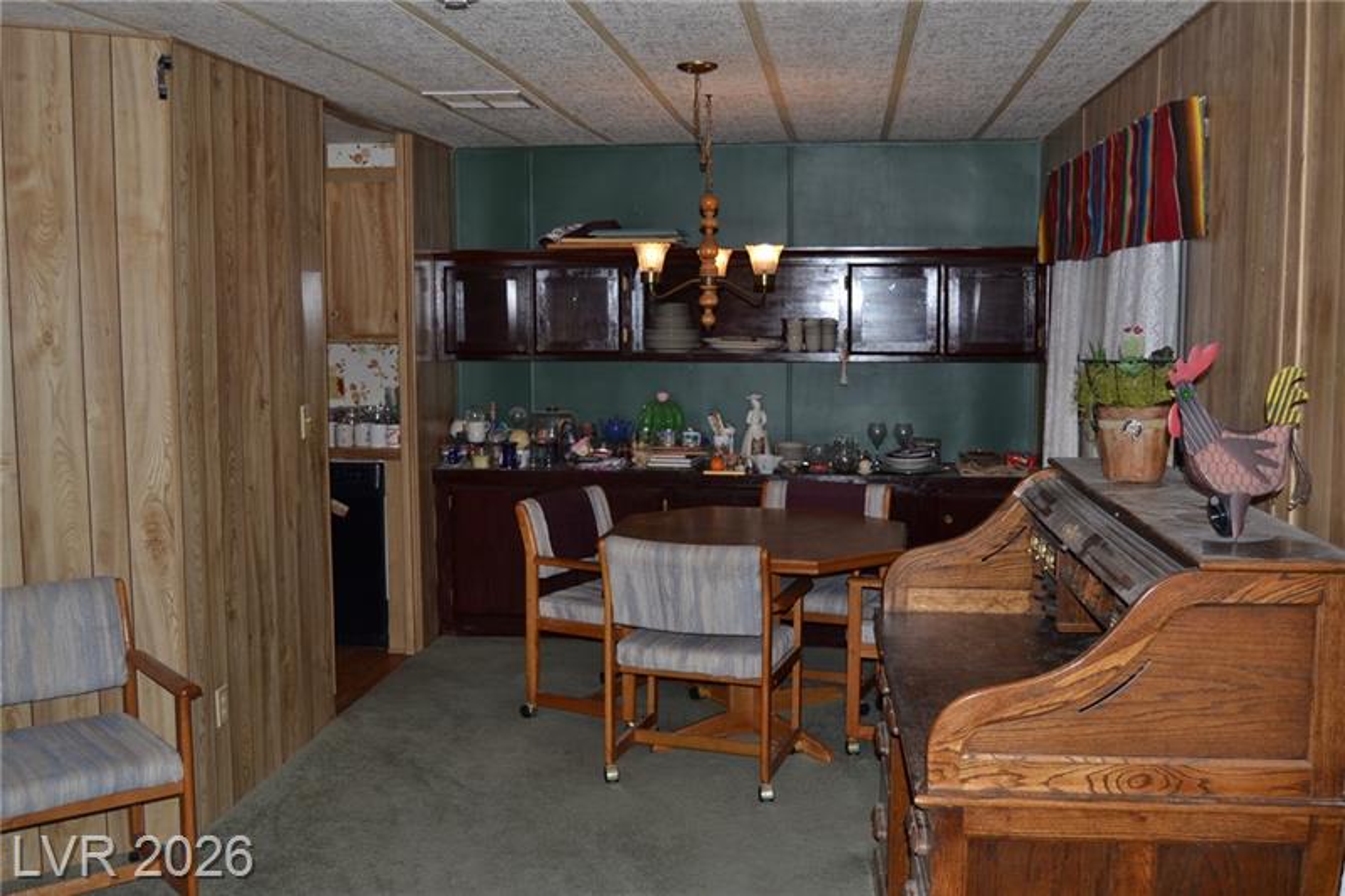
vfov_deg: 36.9
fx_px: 1345
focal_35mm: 36
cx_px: 672
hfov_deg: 53.1
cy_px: 448
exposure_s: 1/200
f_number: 3.8
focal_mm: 24
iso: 100
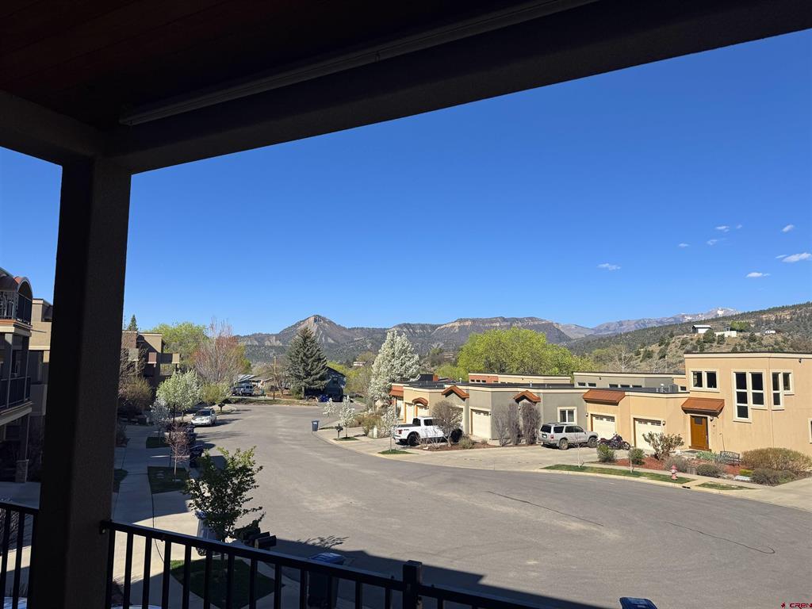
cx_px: 406
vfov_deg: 56.8
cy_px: 304
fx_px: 563
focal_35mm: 24
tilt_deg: +5.1
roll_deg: -1.1
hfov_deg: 71.6
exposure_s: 1/6410
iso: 80
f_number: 1.78
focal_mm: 6.76
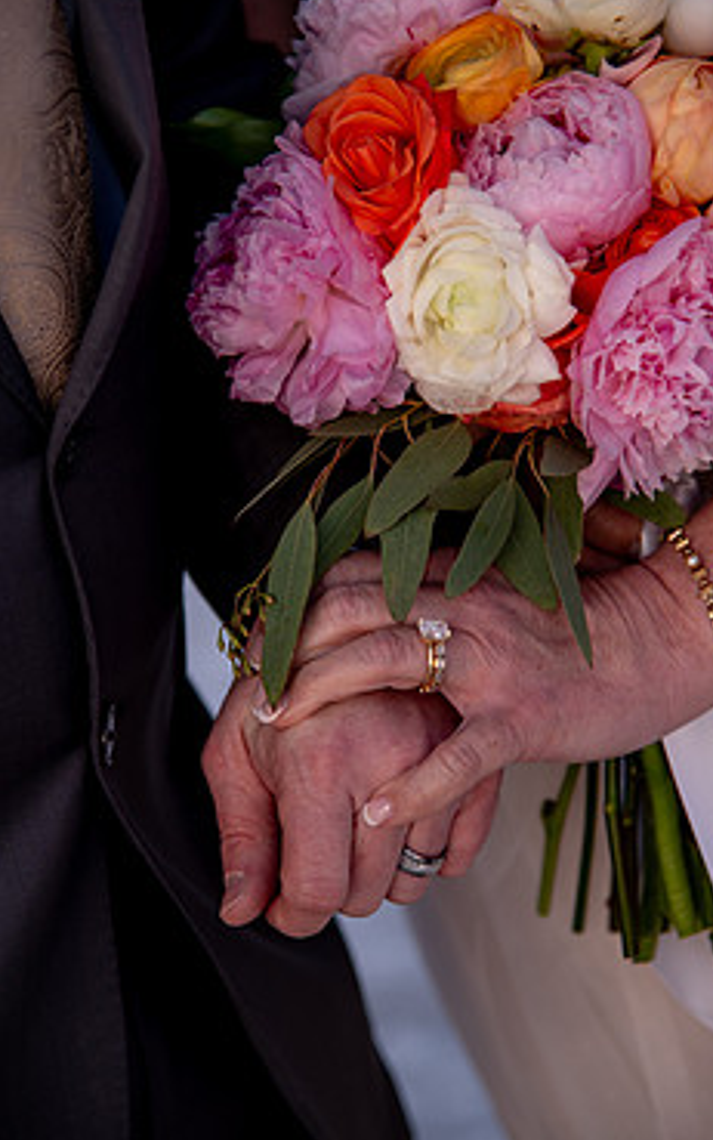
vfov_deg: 17.7
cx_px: 360
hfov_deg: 11.1
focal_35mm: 118
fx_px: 3664
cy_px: 525
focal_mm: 95
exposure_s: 1/125
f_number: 4
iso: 200
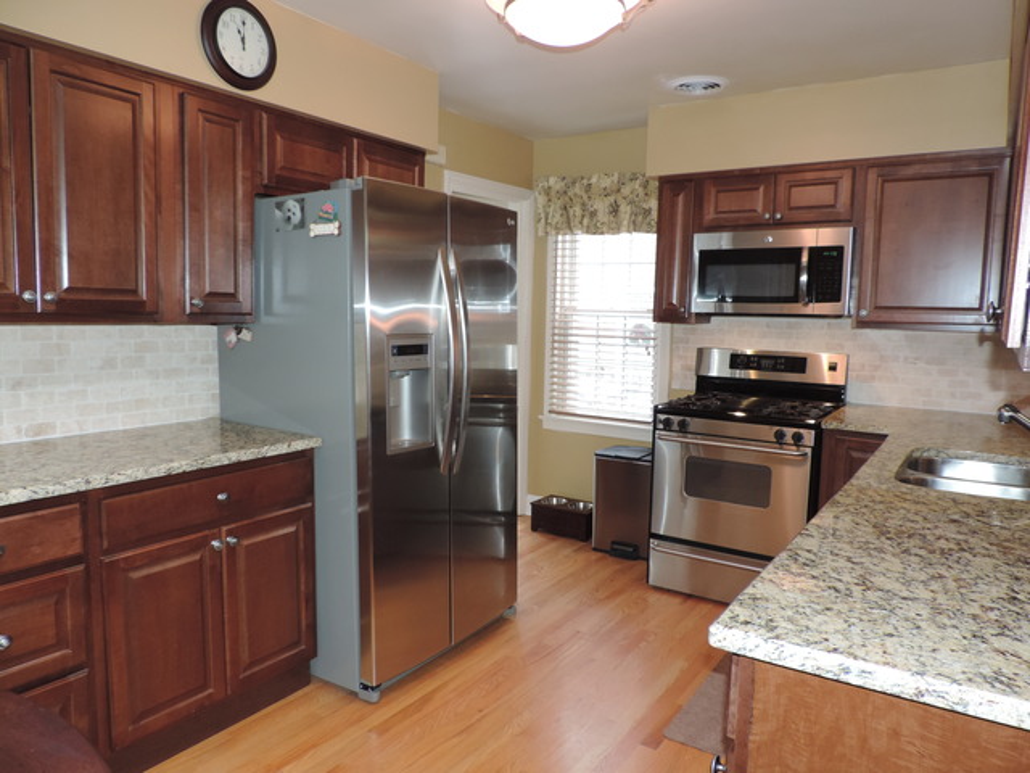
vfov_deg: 56.8
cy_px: 386
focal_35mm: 24
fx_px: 714
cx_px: 515
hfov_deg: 71.6
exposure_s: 1/30
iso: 200
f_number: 3
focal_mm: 4.3
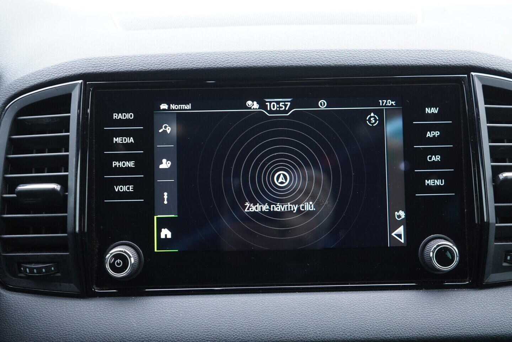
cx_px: 256
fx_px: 512
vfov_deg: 36.9
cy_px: 171
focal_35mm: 36
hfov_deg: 53.1
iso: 500
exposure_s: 1/40
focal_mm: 24
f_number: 2.8
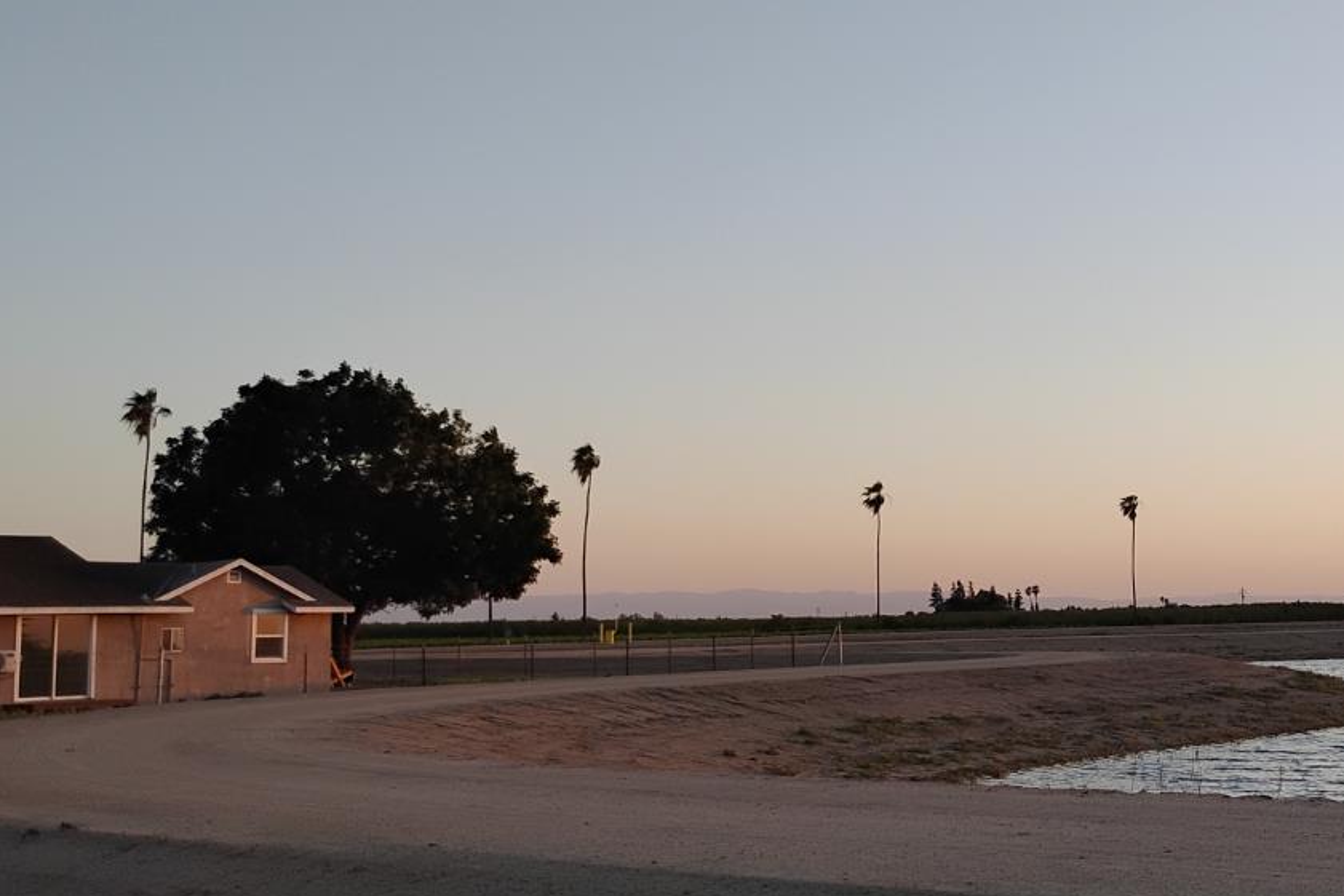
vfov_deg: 25.9
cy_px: 351
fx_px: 1942
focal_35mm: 52
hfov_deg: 37.6
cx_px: 930
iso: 170
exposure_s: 1/200
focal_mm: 4.26
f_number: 1.8
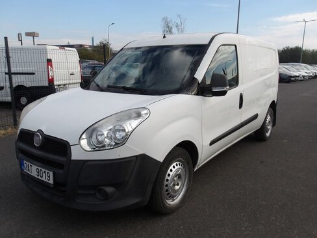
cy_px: 119
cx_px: 158
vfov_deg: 51.4
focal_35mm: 27
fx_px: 247
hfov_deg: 65.3
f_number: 3
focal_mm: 4.9
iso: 100
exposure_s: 1/928
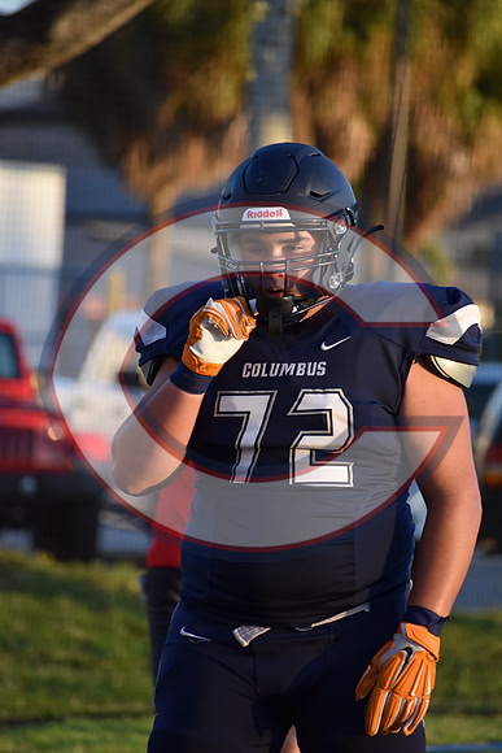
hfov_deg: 3.7
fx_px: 7838
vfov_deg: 5.5
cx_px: 251
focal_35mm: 375
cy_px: 376
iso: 800
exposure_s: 1/800
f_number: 6
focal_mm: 250
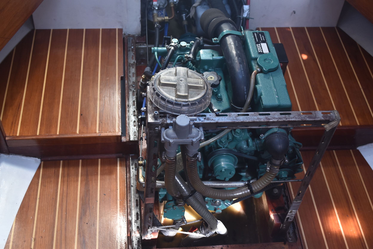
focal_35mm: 48
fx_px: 498
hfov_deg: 41.1
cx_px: 186
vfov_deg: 28.1
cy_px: 124
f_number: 4.8
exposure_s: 1/100
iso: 400
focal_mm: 32
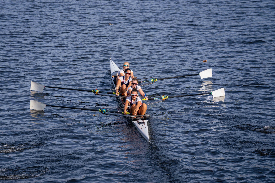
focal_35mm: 200
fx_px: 1528
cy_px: 92
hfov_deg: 10.3
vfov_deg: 6.9
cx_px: 138
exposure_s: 1/2000
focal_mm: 200
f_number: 4
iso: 160
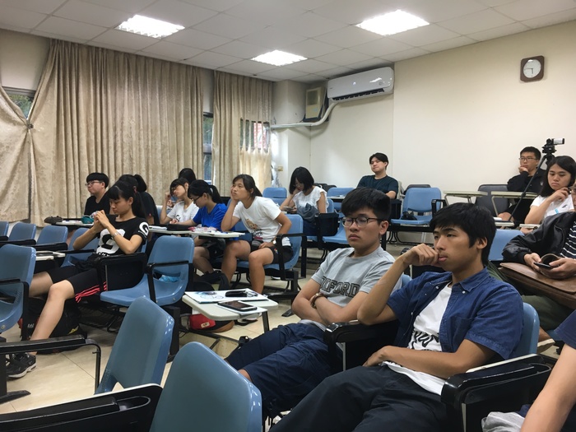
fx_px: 483
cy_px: 216
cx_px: 288
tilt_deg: -3.4
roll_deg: -1.1
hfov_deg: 61.7
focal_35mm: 29
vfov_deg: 48.2
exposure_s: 1/30
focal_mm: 4.15
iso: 50
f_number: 2.2
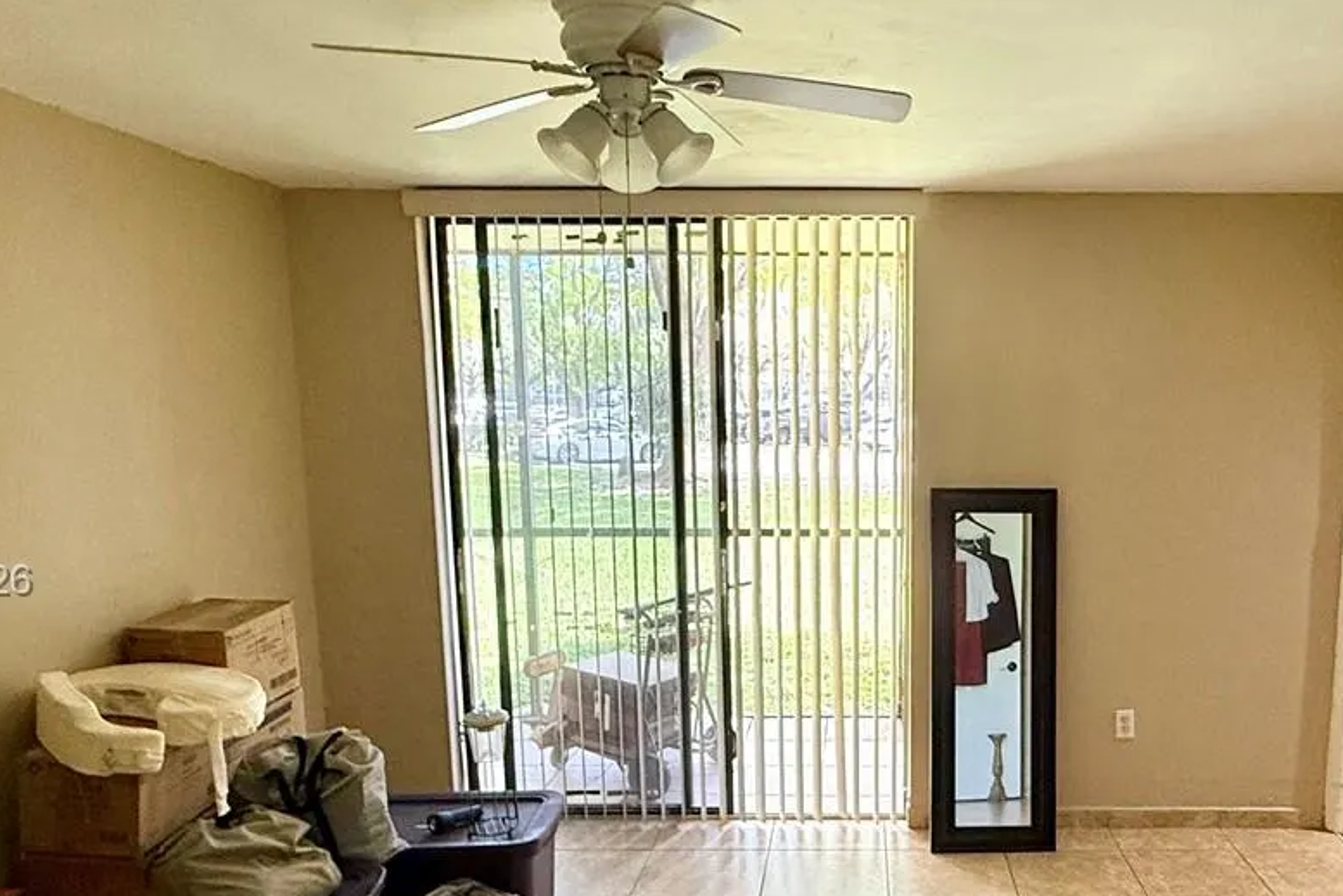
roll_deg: +1.3
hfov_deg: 60.7
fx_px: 1119
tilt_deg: -9.3
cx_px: 876
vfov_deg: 43.1
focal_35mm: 30
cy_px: 583
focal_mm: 2.22
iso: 250
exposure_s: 1/99
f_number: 2.2
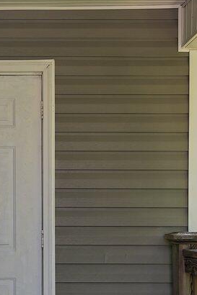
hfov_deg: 16.5
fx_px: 657
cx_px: -20
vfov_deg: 24.9
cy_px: 246
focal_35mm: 80
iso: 64
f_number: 4.5
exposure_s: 1/80
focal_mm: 16
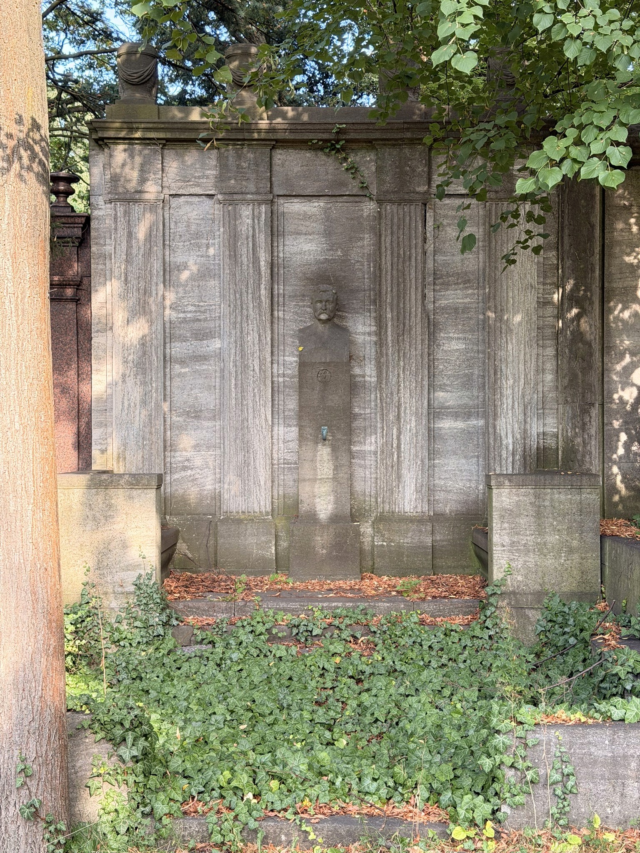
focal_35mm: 48
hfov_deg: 30.3
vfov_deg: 39.7
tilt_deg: +1.0
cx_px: 320
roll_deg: +0.2
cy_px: 426
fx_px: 1183
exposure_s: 1/121
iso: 80
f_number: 1.78
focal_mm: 6.76
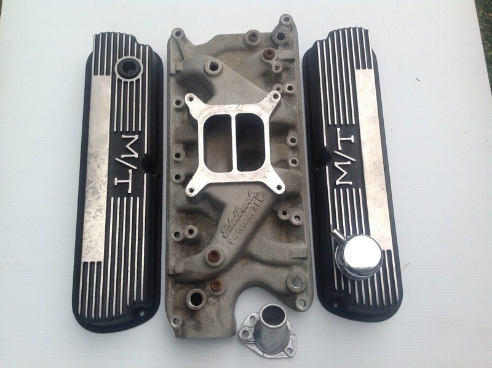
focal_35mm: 35
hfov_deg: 52.7
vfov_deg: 40.6
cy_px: 184
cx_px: 246
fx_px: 497
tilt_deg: -68.5
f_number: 2.4
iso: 64
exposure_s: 1/120
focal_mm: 4.28
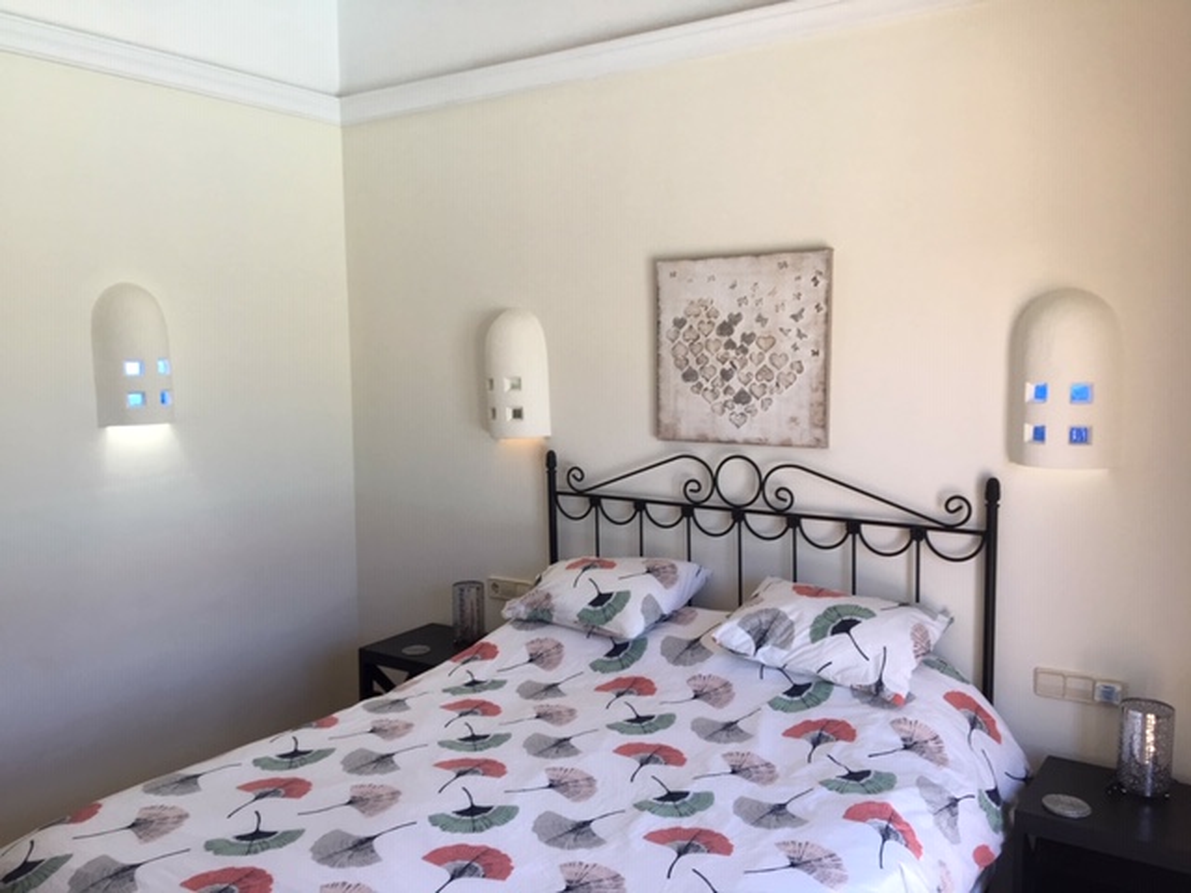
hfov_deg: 61.7
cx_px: 596
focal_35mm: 29
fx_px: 998
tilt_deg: -6.7
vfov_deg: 48.2
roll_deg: +0.2
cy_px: 446
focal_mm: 4.15
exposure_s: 1/100
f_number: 2.2
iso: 32
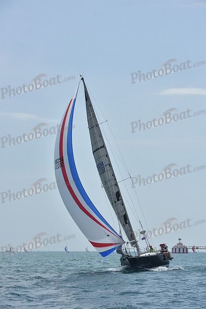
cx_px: 103
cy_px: 154
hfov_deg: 11.4
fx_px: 1029
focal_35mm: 120
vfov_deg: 17.1
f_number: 10
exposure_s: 1/1250
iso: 250
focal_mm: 120
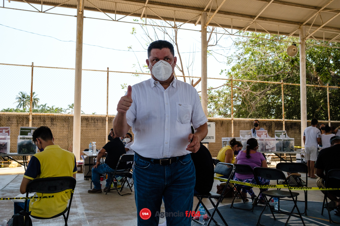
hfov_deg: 54.4
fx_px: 330
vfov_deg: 37.8
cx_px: 170
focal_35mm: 35
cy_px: 113
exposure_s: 1/1250
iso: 400
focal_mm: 23
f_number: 5.6
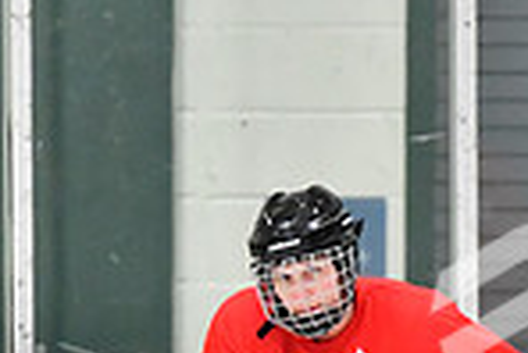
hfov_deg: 1.8
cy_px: 451
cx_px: 235
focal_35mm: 1177
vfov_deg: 1.2
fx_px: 17279
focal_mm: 200
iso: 5000
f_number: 2.8
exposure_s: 1/1250
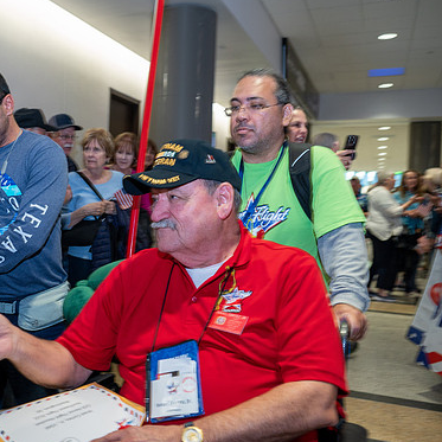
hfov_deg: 41.6
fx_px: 563
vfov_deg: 42.8
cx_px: 114
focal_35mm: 39
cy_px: 222
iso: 800
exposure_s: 1/40
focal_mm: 29.5
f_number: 4.5
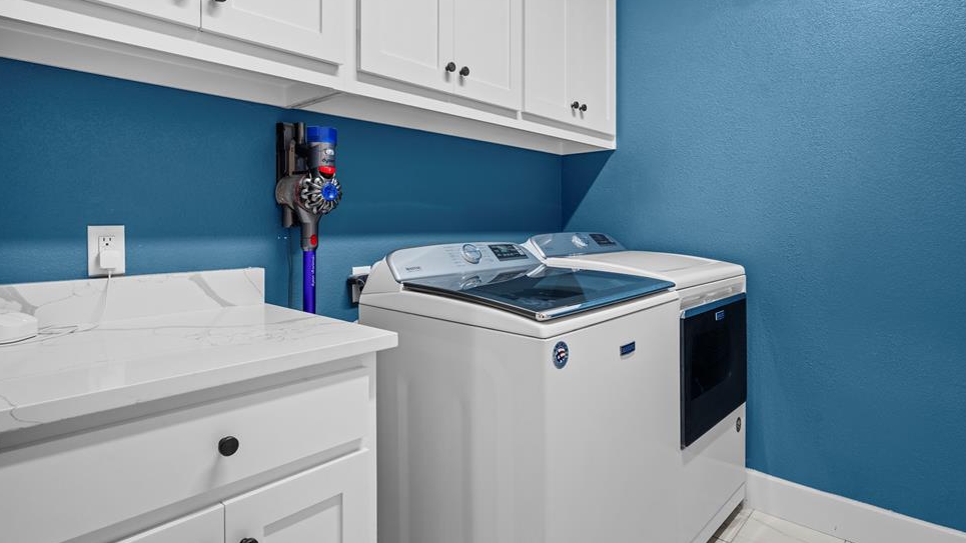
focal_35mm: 21
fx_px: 527
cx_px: 475
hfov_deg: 85.1
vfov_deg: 54.3
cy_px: 222
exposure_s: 1/1.25
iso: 800
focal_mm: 18.5
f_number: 9
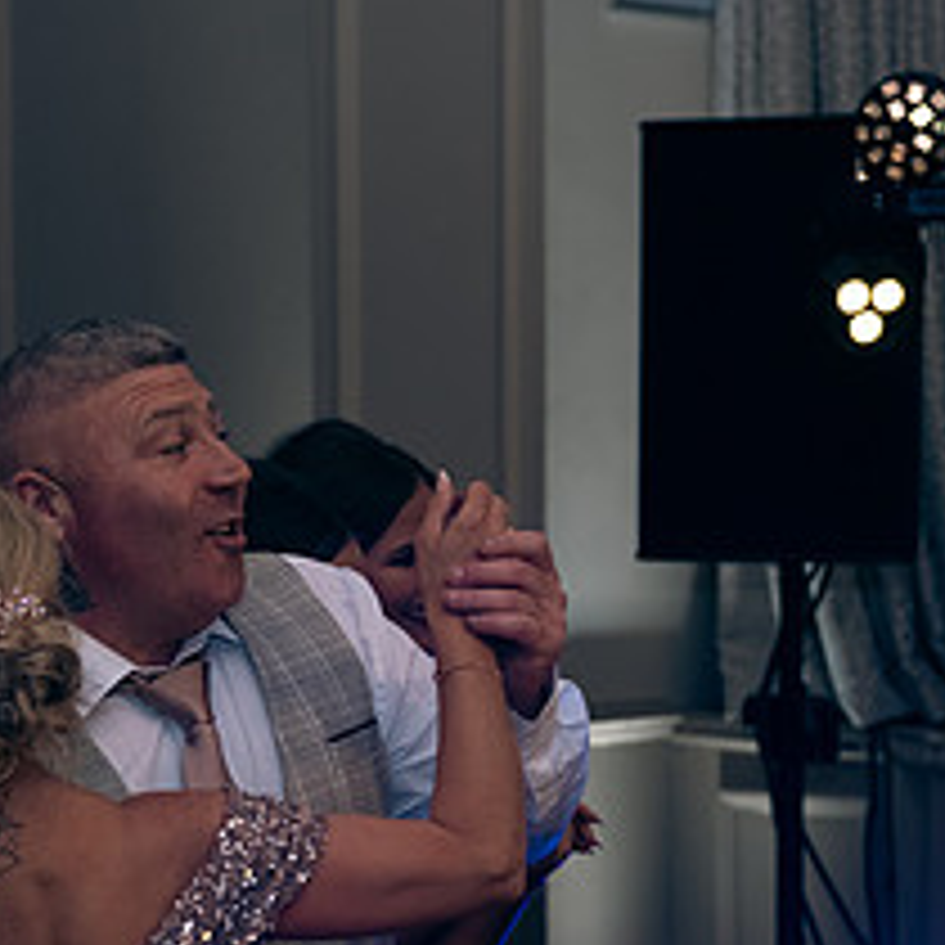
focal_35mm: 122
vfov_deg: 14.2
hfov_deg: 14.2
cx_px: 166
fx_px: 3768
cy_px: 790
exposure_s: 1/160
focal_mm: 52
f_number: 3.5
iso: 640
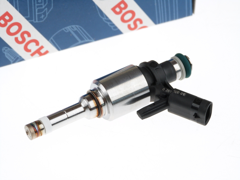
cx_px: 120
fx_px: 971
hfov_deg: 14.1
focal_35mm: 140
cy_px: 90
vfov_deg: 10.6
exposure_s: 1/100
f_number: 3.6
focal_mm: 25.4
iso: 100
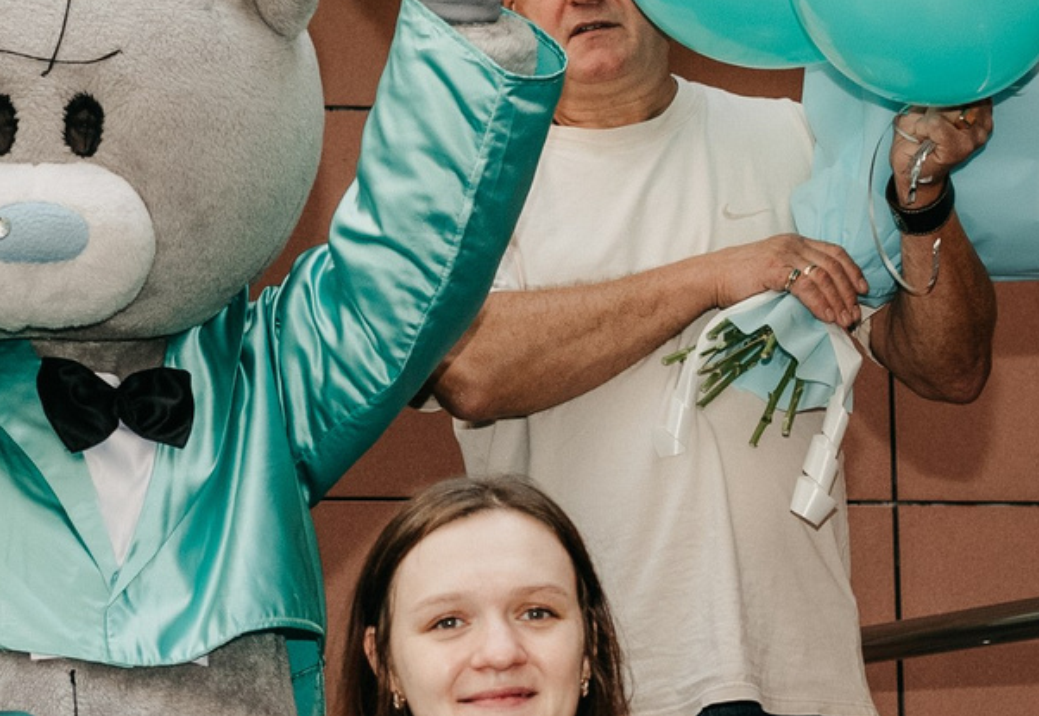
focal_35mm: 153
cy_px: 501
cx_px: 165
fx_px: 4462
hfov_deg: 13.2
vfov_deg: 9.2
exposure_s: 1/160
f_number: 4
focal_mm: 35
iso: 400
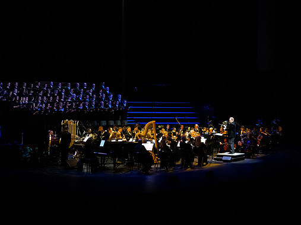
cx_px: 144
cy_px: 112
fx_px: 669
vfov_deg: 19.1
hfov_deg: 25.3
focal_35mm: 77
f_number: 2.8
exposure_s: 1/200
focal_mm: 70
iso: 3200
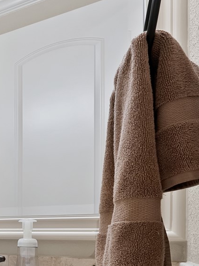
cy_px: 238
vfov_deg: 42.2
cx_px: -213
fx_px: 314
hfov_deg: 18.6
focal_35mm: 41
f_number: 9
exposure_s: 1/2.5
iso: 640
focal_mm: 12
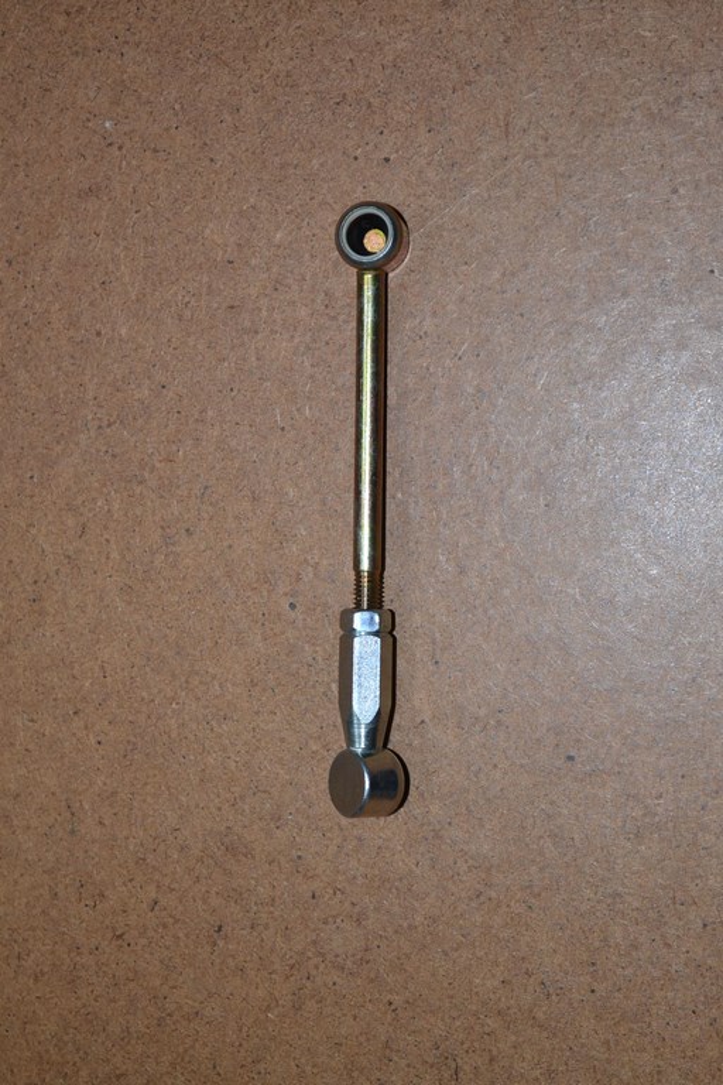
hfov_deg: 18.9
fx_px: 2169
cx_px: 362
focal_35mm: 72
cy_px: 542
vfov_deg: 28.1
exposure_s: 1/60
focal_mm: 48
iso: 1000
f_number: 5.3
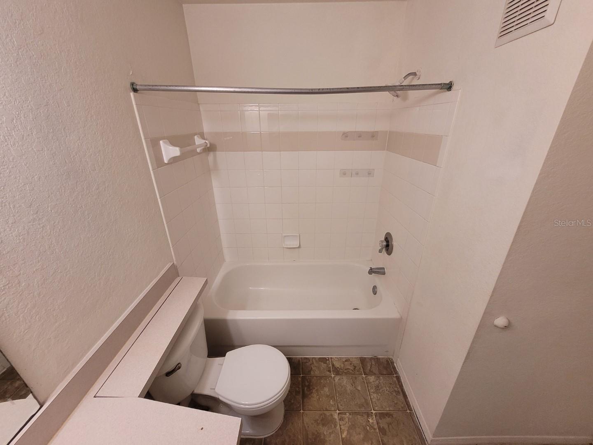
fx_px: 223
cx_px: 296
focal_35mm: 13
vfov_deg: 89.9
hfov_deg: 106.2
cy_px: 222
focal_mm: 1.74
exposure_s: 1/60
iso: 250
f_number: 2.2
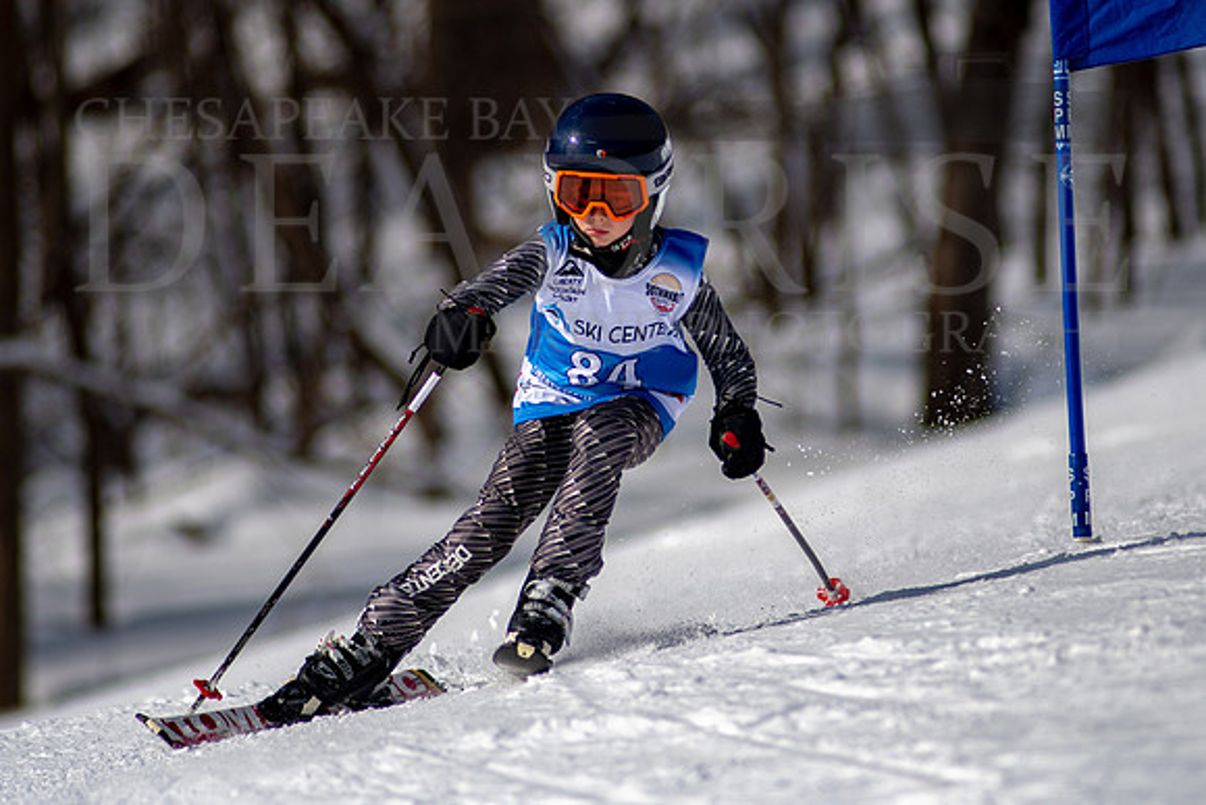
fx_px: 17024
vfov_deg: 2.7
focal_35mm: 508
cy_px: 351
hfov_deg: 4.1
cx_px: 681
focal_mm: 300
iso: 100
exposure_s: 1/8000
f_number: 2.8
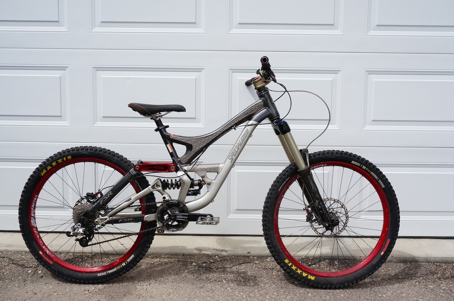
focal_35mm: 34
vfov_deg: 38.3
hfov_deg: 55.2
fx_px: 435
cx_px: 227
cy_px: 150
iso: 100
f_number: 10
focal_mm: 23
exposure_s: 1/160
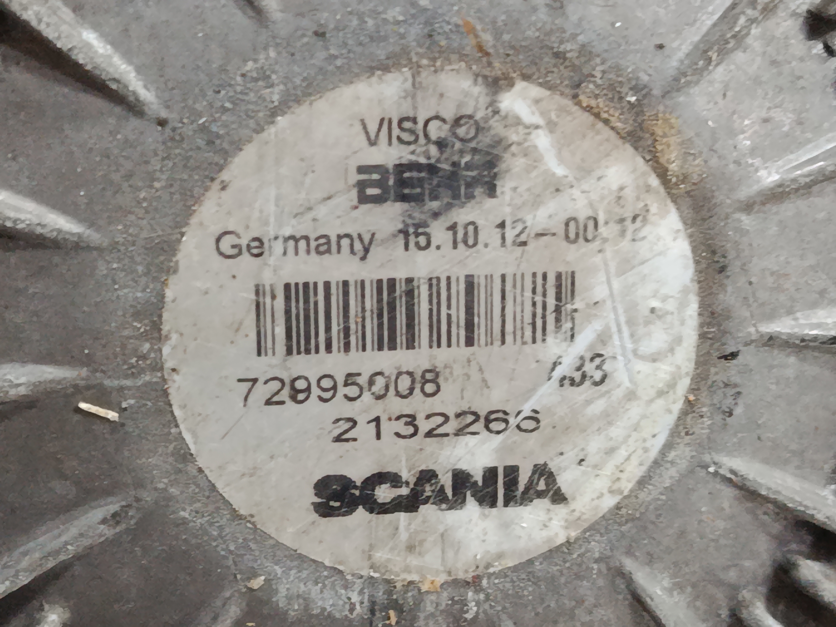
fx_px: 1980
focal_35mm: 82
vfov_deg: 18.0
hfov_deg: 23.8
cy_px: 314
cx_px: 418
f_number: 1.7
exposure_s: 1/25
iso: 1248
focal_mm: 5.24
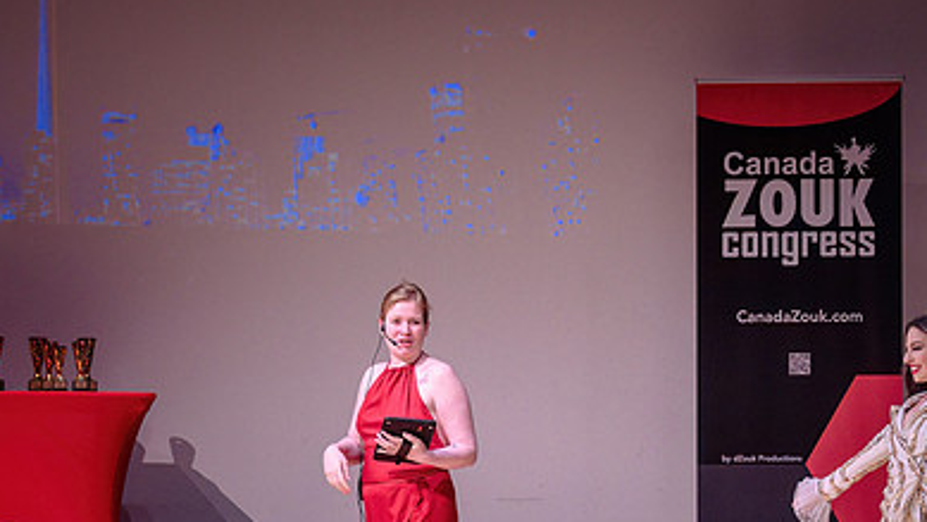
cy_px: 368
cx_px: 601
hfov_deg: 17.0
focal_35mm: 126
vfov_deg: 9.6
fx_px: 3098
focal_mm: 60
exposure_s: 1/320
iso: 1600
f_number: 2.8
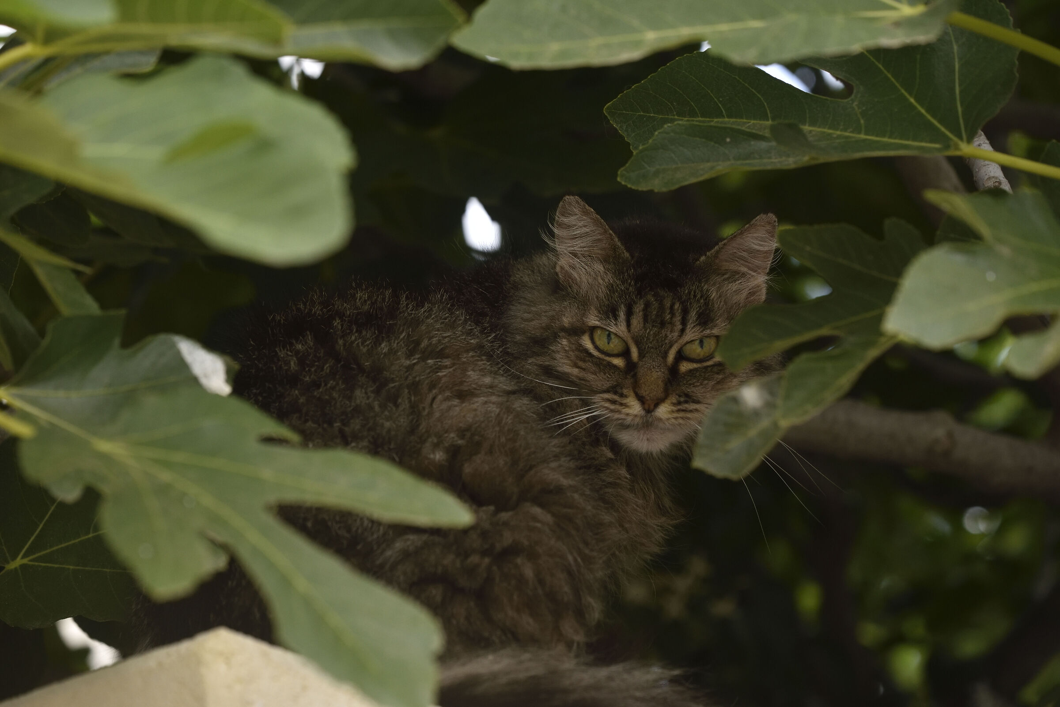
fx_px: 4418
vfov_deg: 9.2
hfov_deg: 13.7
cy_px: 354
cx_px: 530
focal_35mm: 150
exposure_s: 1/320
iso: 1000
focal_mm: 150
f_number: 7.1
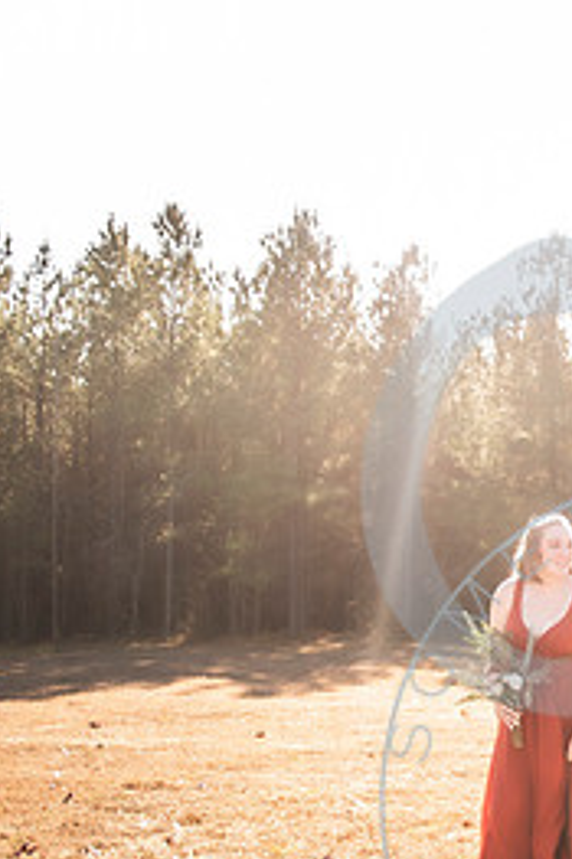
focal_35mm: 53
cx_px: 879
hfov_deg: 21.2
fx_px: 1265
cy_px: 527
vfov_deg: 37.4
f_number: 2.8
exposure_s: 1/250
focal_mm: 24
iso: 100
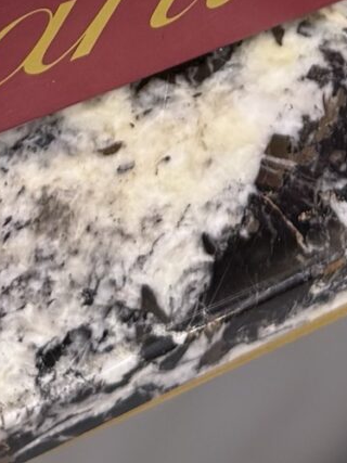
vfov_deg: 11.8
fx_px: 1926
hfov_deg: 10.3
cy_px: -560
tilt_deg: -32.7
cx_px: 216
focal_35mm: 144
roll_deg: -0.1
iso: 160
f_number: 1.78
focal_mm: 6.76
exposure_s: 1/121
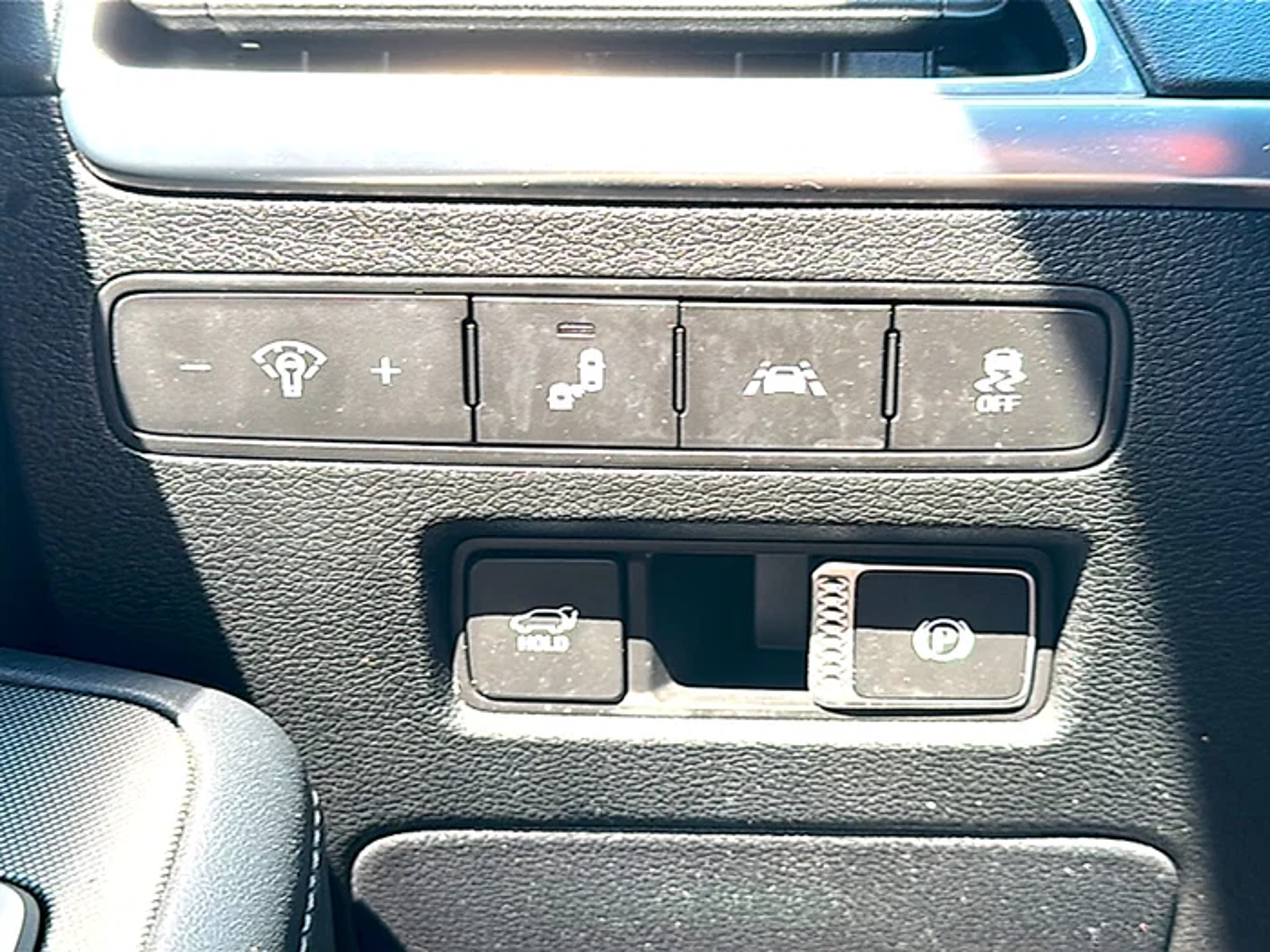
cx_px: 635
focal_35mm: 41
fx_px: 1504
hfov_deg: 45.8
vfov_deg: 35.1
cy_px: 476
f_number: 1.78
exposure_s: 1/48
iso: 50
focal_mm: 6.86
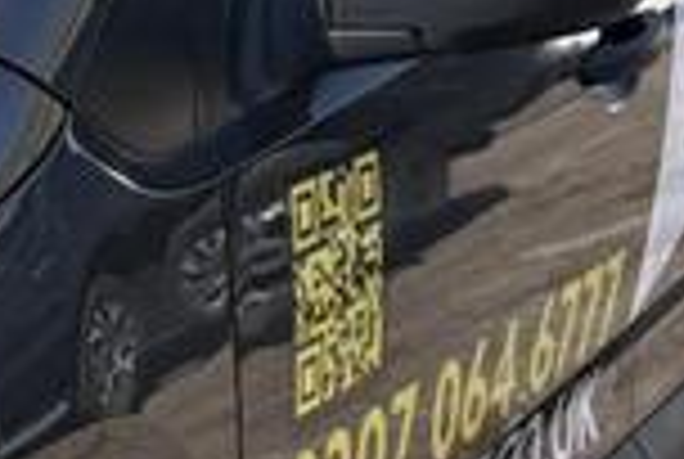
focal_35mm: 159
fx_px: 3027
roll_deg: +3.4
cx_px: -932
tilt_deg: -10.1
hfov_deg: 11.0
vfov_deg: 8.6
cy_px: 486
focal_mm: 5.96
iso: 50
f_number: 1.6
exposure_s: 1/2747
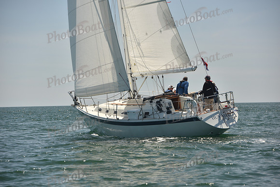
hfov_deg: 12.8
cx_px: 140
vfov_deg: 8.6
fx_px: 1245
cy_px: 94
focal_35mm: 160
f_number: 5.6
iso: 250
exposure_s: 1/800
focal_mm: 160
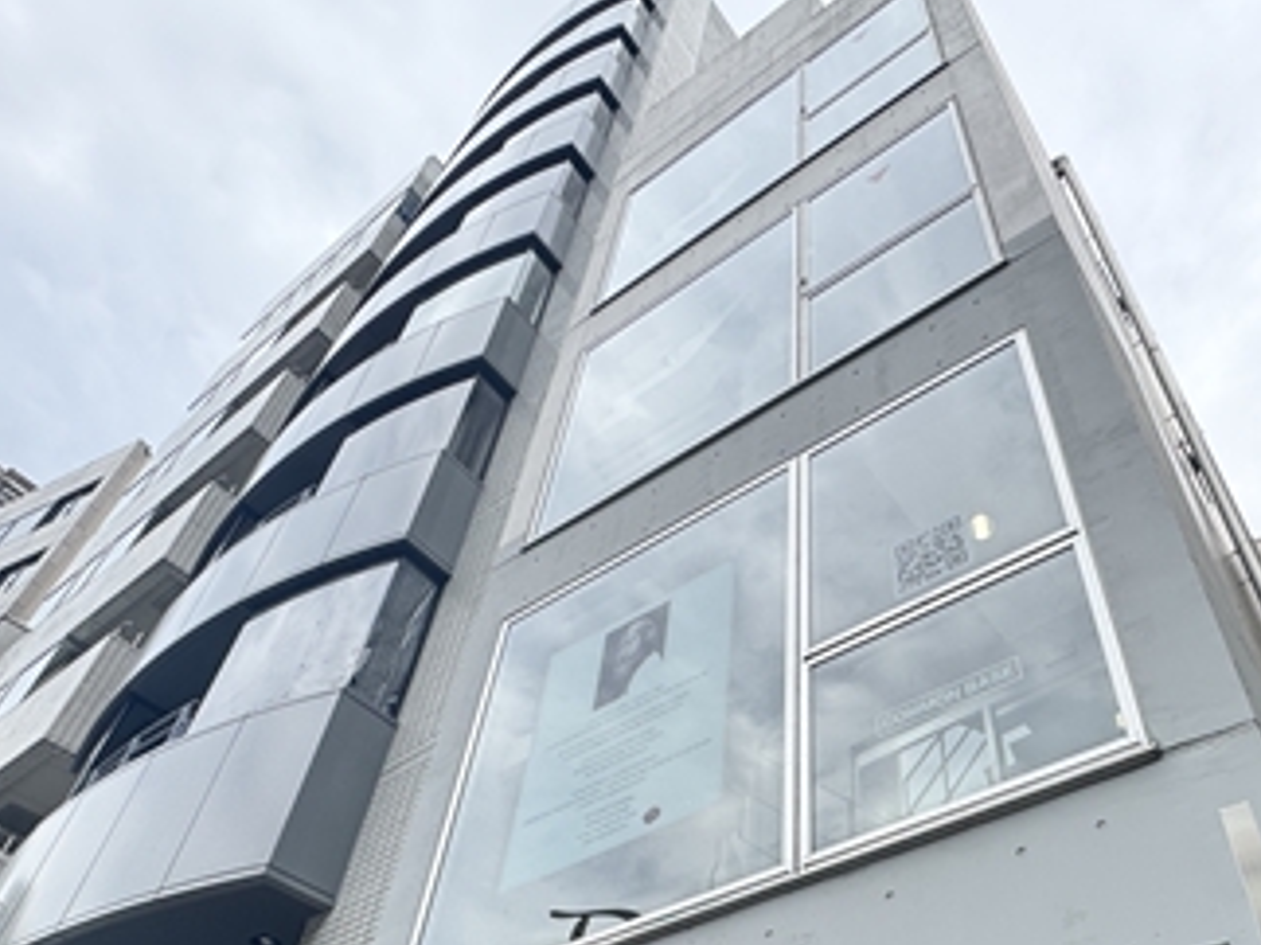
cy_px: 808
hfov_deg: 65.4
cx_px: 847
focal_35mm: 26
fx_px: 947
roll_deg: +3.5
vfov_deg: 48.7
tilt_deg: +40.0
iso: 50
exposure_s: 1/899
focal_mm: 2.22
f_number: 2.2
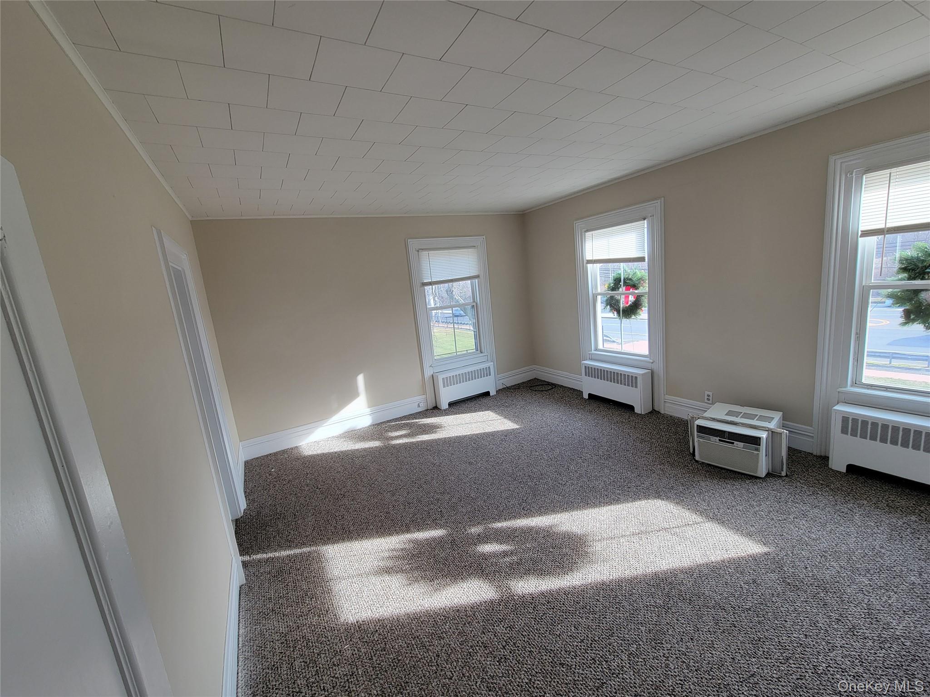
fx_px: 349
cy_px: 348
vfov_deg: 89.9
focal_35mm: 13
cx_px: 465
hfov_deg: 106.2
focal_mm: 2.2
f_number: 2.2
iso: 50
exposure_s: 1/120
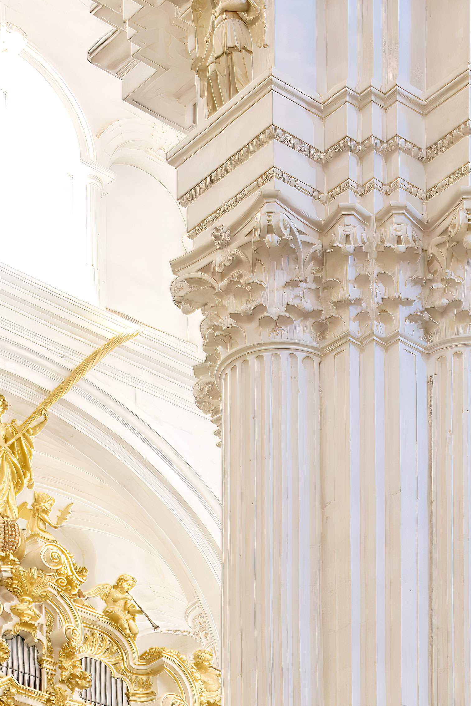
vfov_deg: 17.5
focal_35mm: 116
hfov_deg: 11.7
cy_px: 554
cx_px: 467
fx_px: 2277
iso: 1250
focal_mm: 32
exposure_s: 1/20
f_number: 7.1
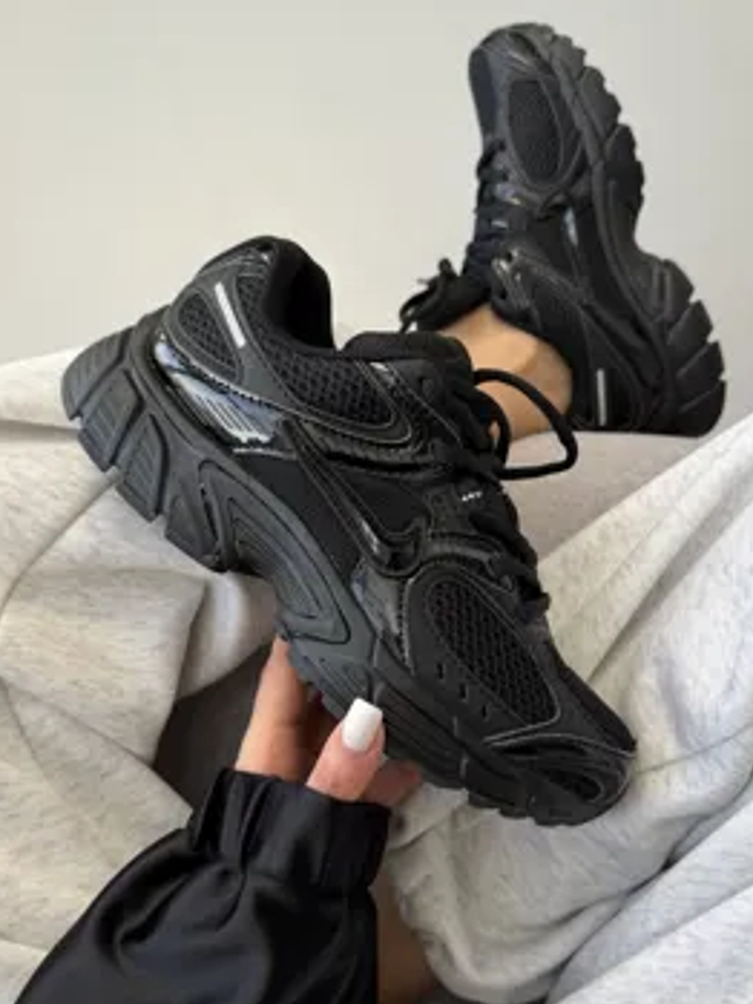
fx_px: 957
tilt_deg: -69.5
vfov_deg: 55.2
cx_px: 399
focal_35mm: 33
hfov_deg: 43.0
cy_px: 552
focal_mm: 6.76
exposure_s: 1/121
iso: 64
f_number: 1.78
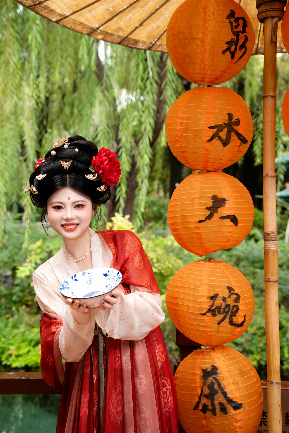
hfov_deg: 28.1
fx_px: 578
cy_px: 216
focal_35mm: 48
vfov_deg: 41.1
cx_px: 144
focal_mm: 48
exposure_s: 1/125
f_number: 4
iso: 800
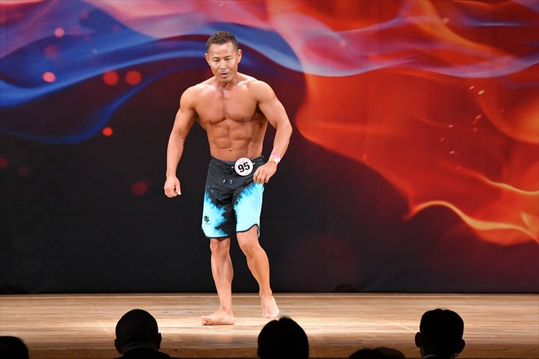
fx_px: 3592
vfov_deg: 5.7
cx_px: 270
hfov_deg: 8.6
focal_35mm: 240
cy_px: 180
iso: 3200
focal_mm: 160
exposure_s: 1/400
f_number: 5.6
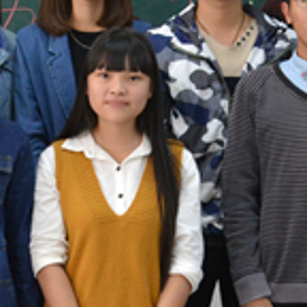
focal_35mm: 138
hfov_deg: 12.6
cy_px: -21
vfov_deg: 12.5
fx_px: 1385
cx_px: 41
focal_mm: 26
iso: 1600
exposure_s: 1/25
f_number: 5.6
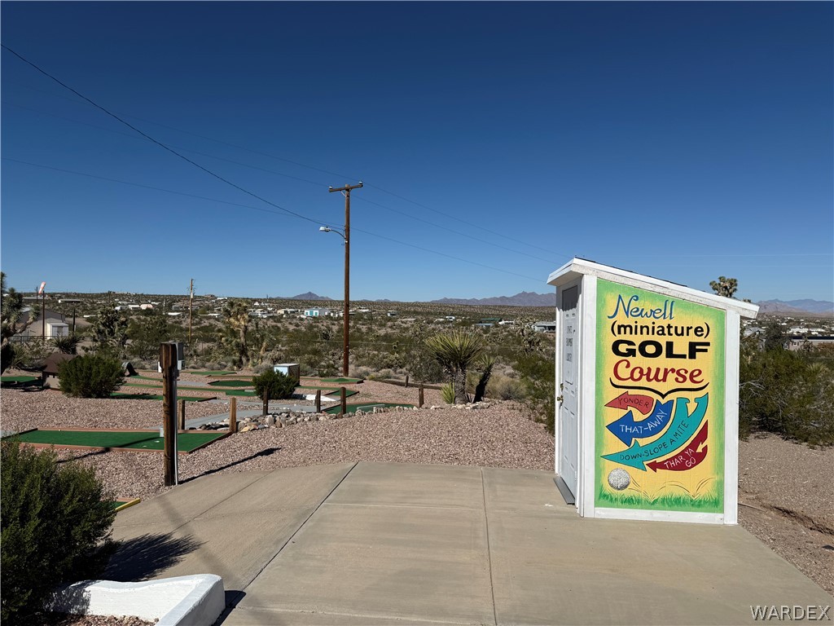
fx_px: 578
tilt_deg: -0.8
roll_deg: +0.3
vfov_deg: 56.8
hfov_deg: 71.6
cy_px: 313
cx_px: 417
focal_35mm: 24
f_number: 1.78
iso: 80
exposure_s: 1/14286
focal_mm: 6.76
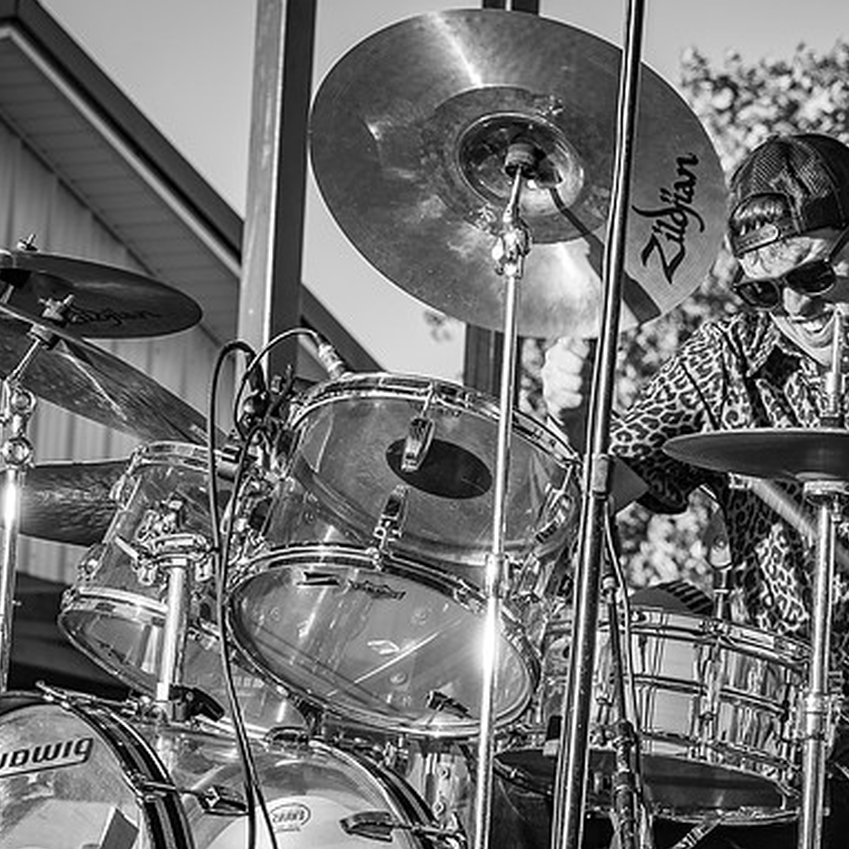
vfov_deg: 8.5
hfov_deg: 8.5
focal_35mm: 206
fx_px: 5716
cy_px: 328
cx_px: 278
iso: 100
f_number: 5.6
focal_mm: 75
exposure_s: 1/250
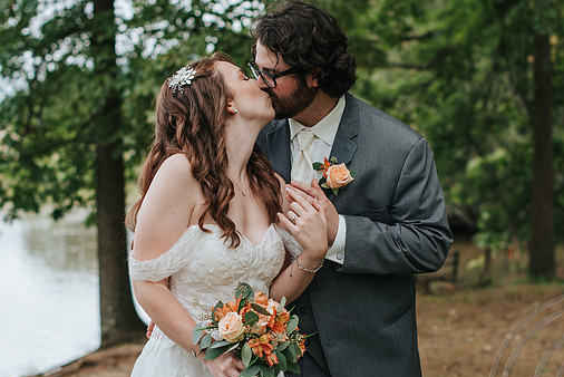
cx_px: 314
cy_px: 207
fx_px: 1348
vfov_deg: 15.9
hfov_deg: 23.6
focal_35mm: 86
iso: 200
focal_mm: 50
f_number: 2.8
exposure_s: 1/800
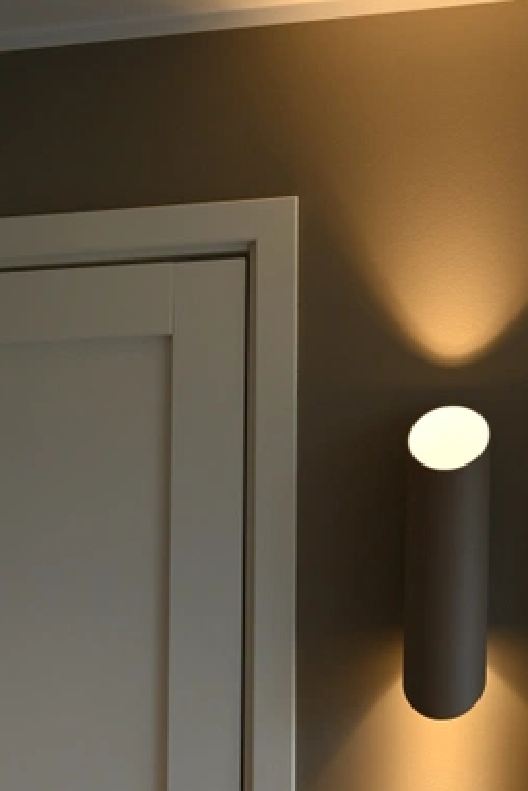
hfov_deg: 20.8
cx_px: 137
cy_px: 632
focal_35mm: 65
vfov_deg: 30.2
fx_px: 1430
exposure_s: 1/40
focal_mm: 39
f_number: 6.3
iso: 1000
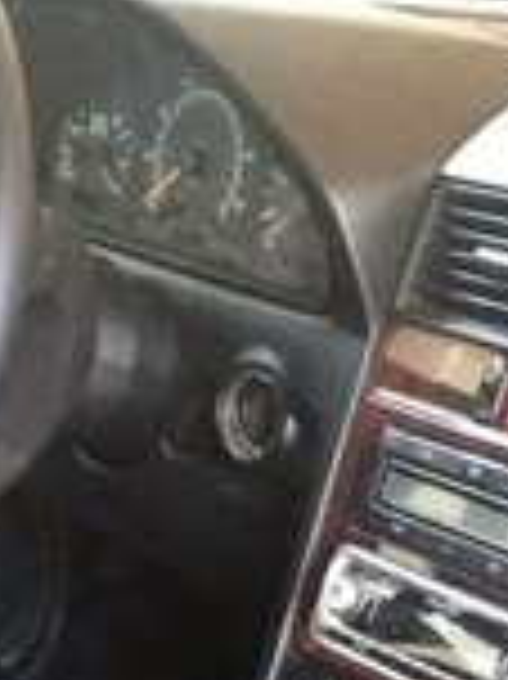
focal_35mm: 69
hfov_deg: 21.3
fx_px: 1352
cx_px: 225
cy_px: 820
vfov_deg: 25.3
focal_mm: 3.57
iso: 1281
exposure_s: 1/33
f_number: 2
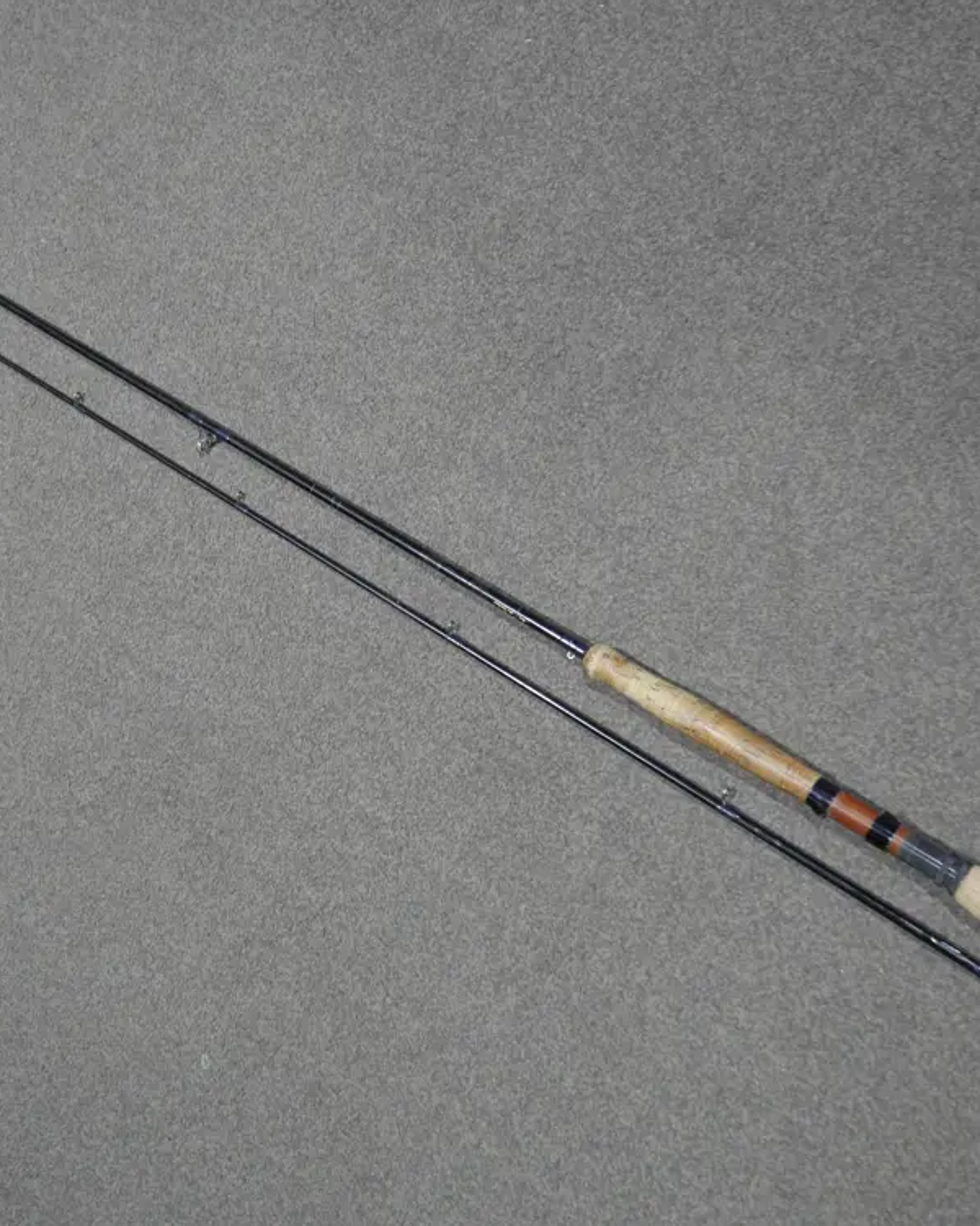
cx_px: 394
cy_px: 627
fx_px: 1450
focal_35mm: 40
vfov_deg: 45.8
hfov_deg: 37.2
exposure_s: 1/60
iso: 400
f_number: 3.6
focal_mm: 15
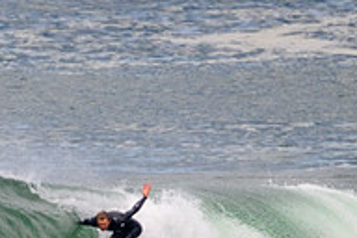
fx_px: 32941
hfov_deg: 0.6
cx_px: -77
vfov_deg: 0.4
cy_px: 371
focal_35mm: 3322
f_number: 11
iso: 1100
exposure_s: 1/2000
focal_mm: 800
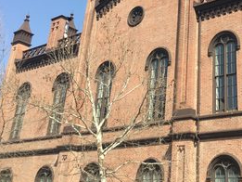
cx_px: 172
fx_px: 399
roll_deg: -2.9
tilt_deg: +27.2
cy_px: 18
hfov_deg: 33.3
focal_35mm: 57
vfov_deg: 24.9
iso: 25
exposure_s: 1/886
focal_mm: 3.3
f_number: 2.4
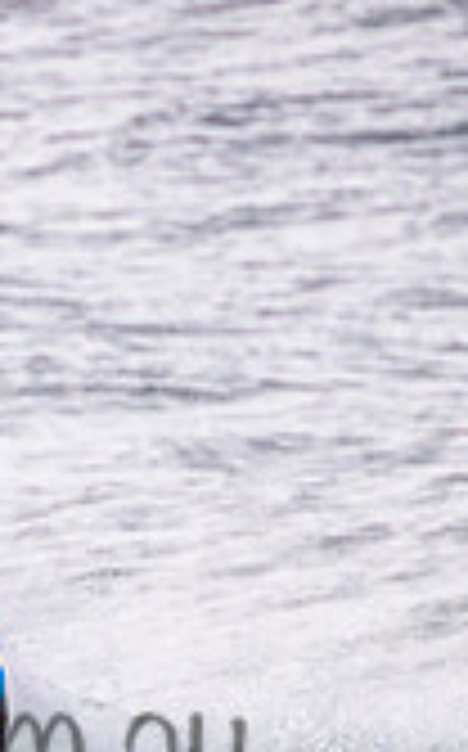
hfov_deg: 0.5
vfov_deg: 0.7
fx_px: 57902
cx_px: -230
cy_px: 696
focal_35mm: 2830
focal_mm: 800
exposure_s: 1/2000
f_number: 11
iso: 2800
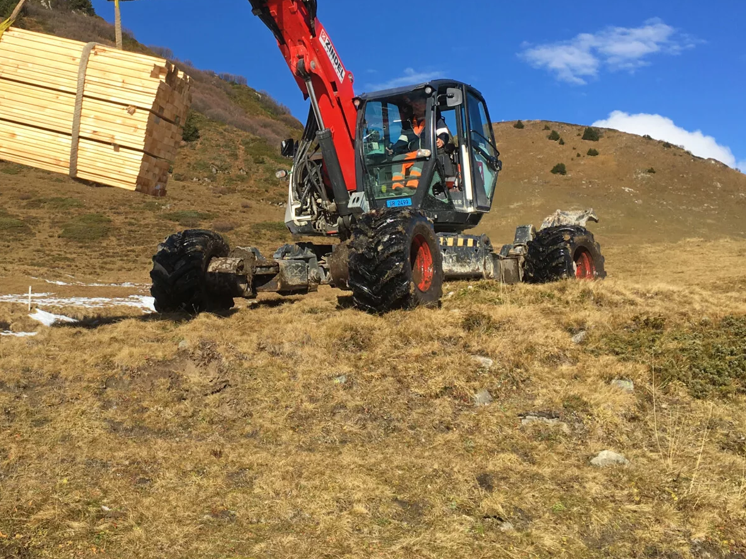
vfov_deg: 30.4
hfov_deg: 39.8
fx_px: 1013
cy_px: 144
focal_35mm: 47
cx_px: 234
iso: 25
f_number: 2.2
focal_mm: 4.15
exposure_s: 1/1876
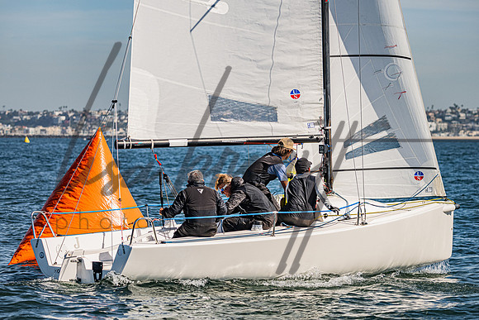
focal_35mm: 189
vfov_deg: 7.3
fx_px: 2514
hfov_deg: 10.9
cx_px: 228
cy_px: 164
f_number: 5.6
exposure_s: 1/3200
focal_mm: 160
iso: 320
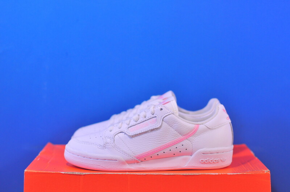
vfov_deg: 18.1
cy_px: 96
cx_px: 145
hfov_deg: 27.0
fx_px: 603
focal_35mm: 75
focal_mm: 50
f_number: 2.5
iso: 250
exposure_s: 1/320
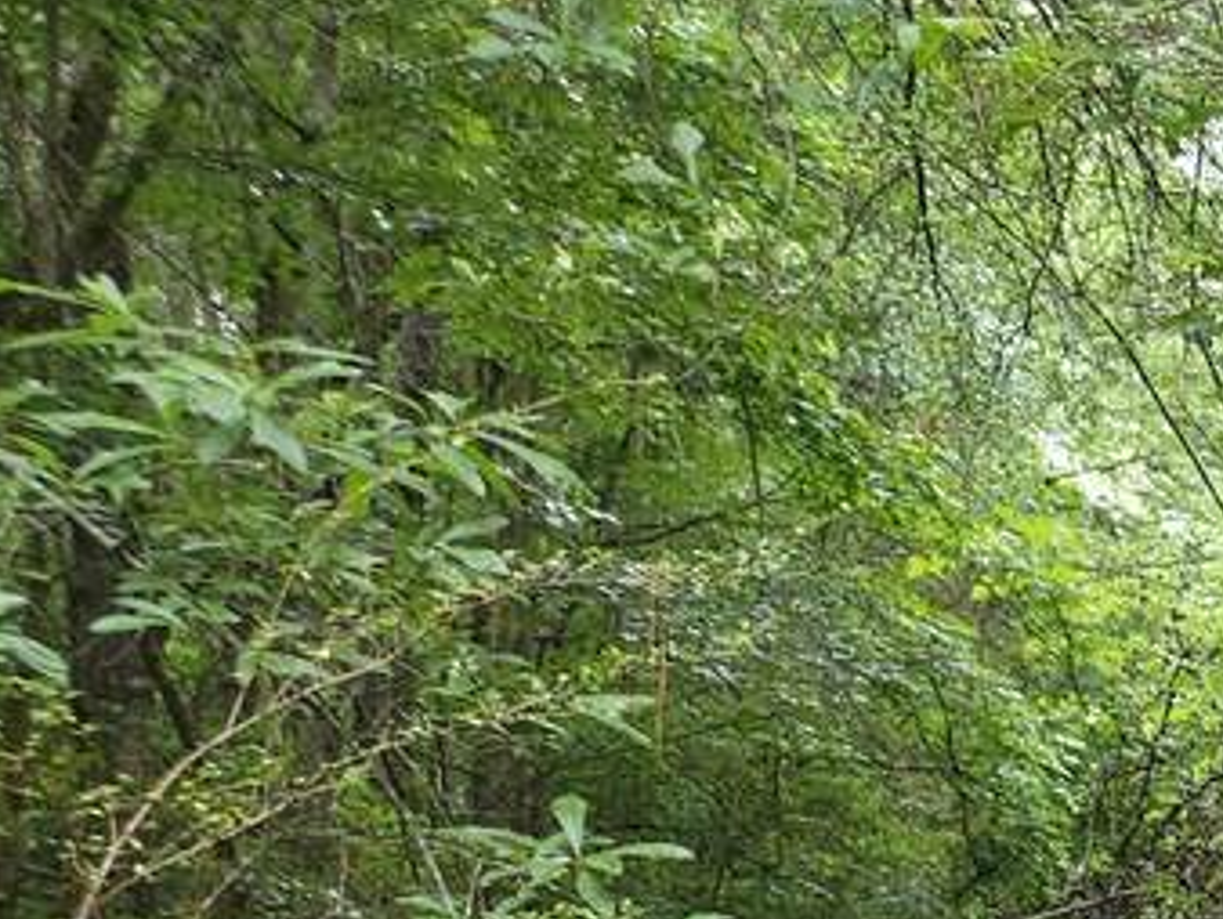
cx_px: 2305
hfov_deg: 17.5
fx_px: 3076
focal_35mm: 87
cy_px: 1588
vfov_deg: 15.0
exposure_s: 1/60
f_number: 1.8
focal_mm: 5.4
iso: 125
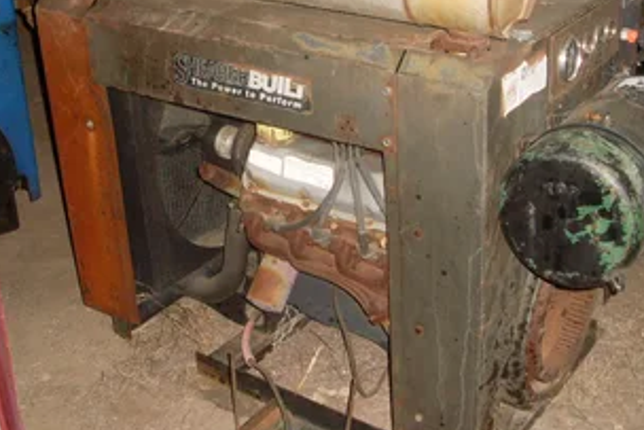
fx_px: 931
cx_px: 373
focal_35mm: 52
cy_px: 182
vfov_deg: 26.0
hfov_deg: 38.1
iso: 200
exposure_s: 1/45
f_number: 3
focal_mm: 6.3
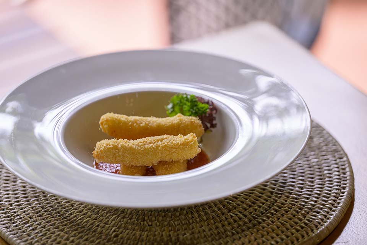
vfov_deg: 8.6
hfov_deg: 12.8
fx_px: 1631
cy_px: 122
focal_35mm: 160
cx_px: 184
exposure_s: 1/250
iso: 220
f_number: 2.8
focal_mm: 160
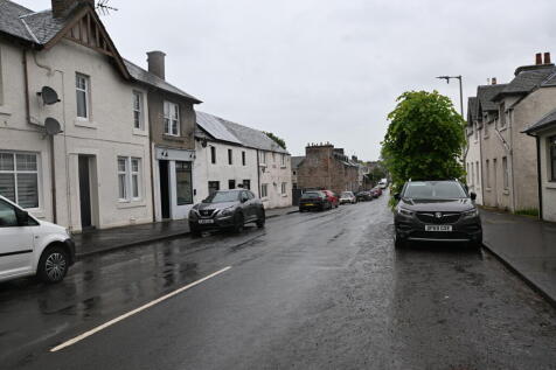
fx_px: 463
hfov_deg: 61.9
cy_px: 185
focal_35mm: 30
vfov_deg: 43.6
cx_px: 278
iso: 400
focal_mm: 20
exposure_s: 1/320
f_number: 9
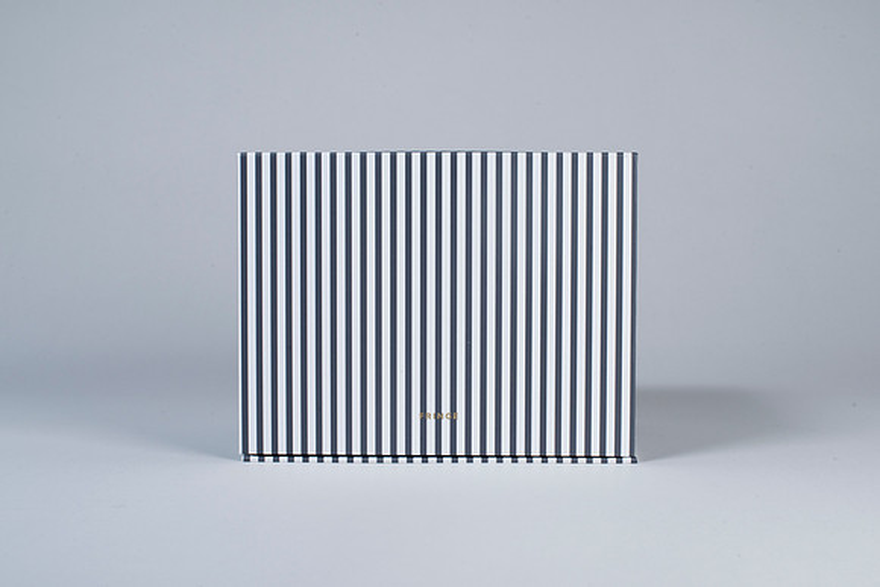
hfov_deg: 32.6
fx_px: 1505
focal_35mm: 62
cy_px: 306
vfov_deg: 22.1
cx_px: 439
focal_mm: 50
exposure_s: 1/250
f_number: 16
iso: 200
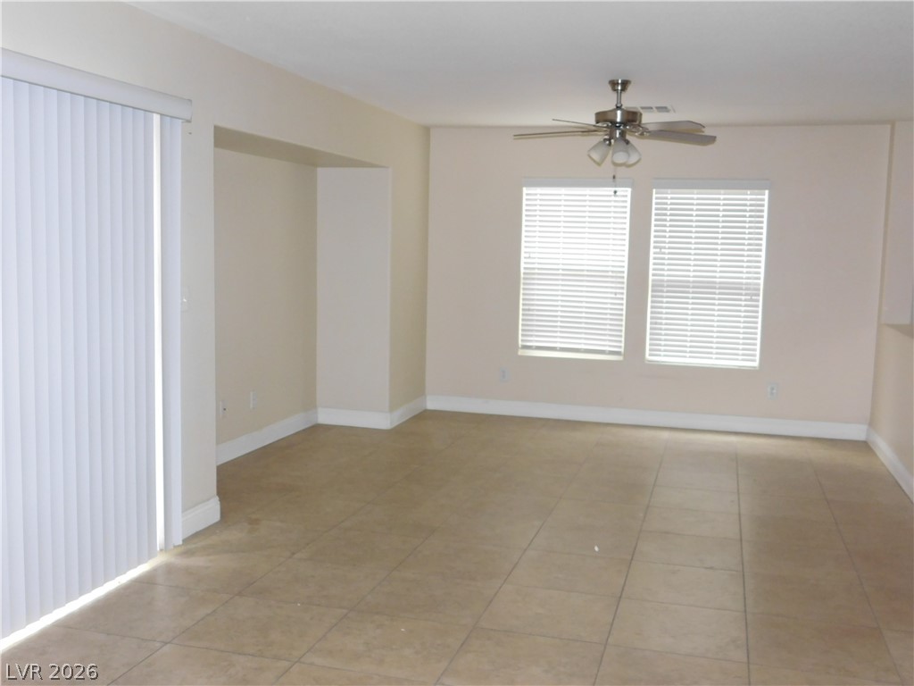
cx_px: 457
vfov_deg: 39.7
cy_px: 343
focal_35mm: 36
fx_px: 951
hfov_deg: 51.4
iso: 280
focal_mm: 6.3
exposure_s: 1/30
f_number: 3.5
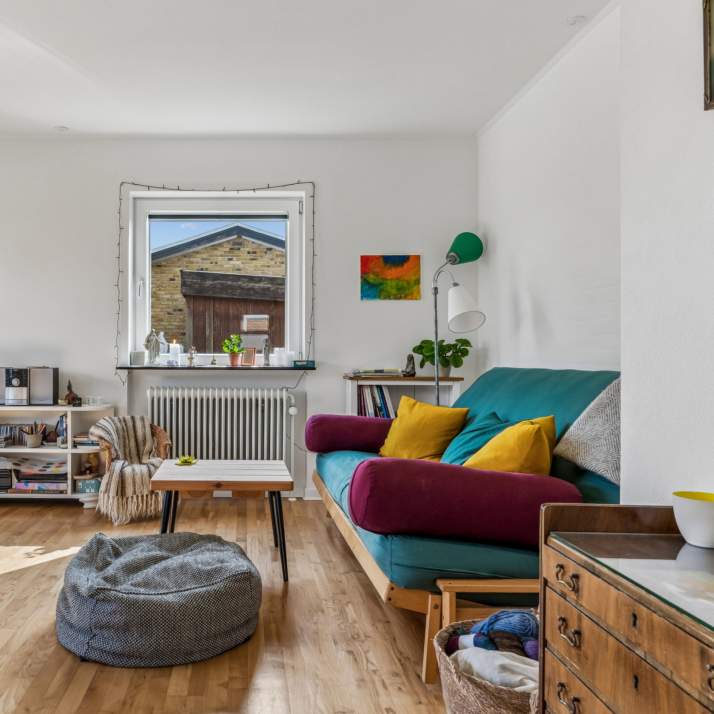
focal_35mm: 30
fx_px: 708
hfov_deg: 52.2
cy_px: 351
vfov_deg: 53.5
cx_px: 222
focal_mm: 15.5
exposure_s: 1/50
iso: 400
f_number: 8
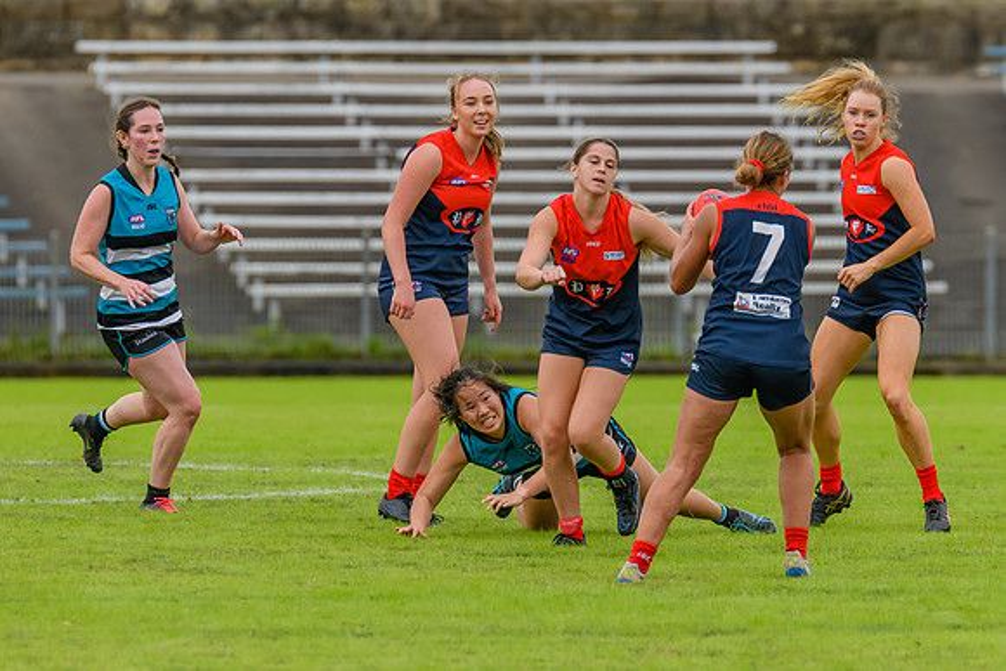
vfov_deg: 2.0
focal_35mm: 676
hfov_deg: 3.0
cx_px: 551
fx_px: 18896
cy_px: 314
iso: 800
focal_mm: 420
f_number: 5.6
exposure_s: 1/2000
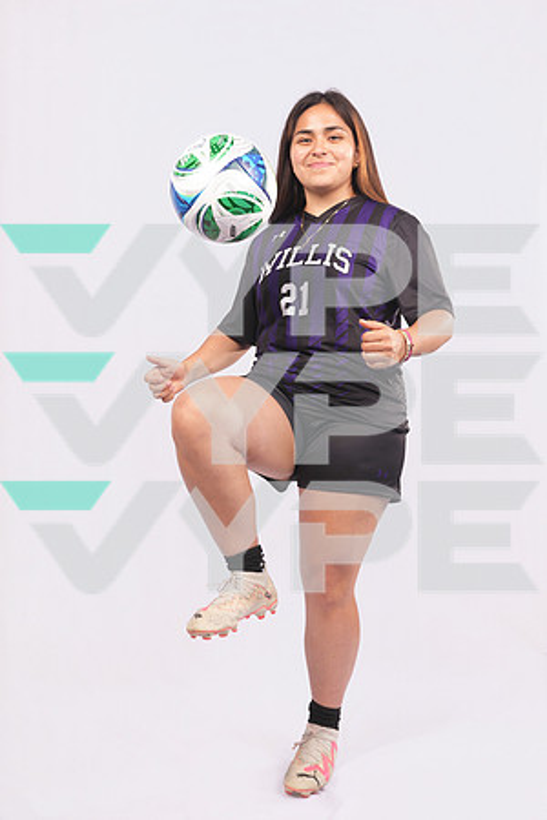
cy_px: 410
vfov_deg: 47.4
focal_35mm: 41
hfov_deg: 32.6
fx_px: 934
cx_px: 274
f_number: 7.1
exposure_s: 1/200
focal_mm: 41
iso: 160
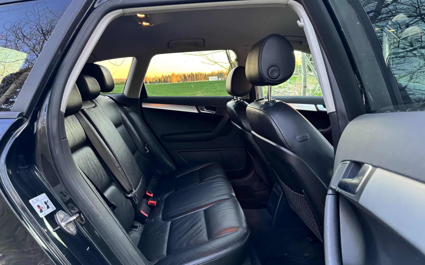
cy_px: 160
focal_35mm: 26
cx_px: 215
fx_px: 301
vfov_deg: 47.3
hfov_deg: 70.4
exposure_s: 1/50
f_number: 1.78
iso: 640
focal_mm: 6.76
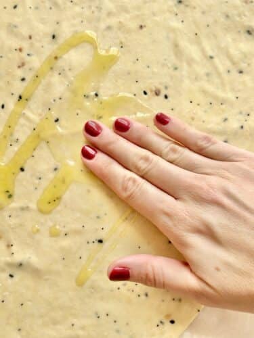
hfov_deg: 30.3
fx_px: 470
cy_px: 169
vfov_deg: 39.7
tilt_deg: -79.3
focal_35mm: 48
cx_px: 127
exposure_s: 1/638
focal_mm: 6.86
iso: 80
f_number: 1.78
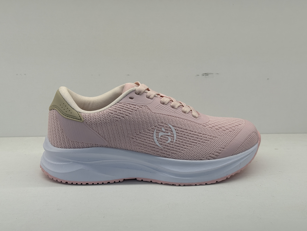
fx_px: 426
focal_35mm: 48
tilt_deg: -14.2
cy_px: 116
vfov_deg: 30.3
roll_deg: +0.1
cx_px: 154
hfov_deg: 39.7
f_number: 1.78
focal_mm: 6.76
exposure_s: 1/357
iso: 64
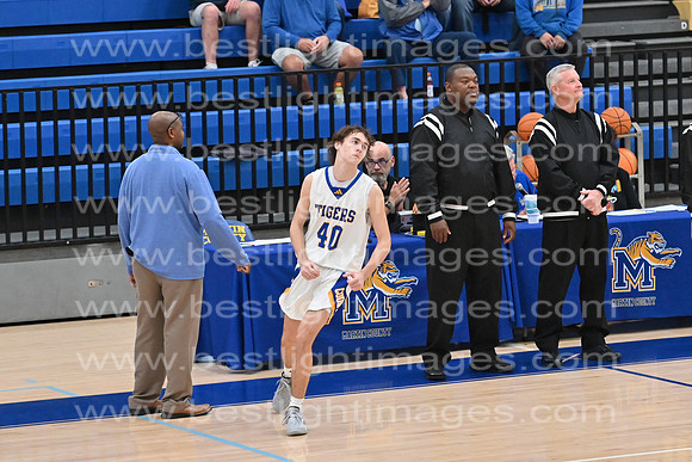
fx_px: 3749
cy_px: 231
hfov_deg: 10.5
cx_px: 346
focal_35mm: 195
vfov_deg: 7.0
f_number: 4
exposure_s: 1/800
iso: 6400
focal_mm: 130
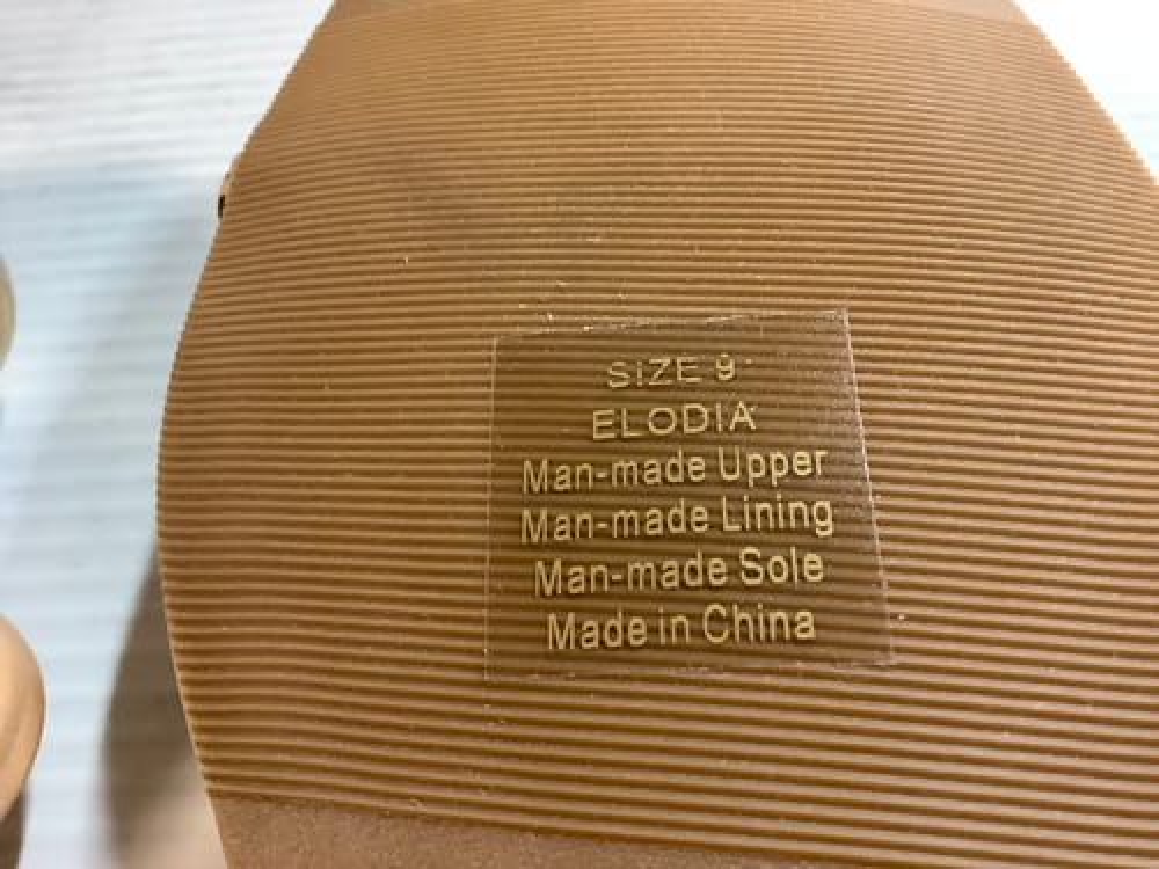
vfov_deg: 45.4
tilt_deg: -51.3
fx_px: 1038
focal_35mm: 31
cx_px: 580
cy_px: 434
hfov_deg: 58.4
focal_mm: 3.3
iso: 250
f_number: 2.4
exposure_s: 1/33
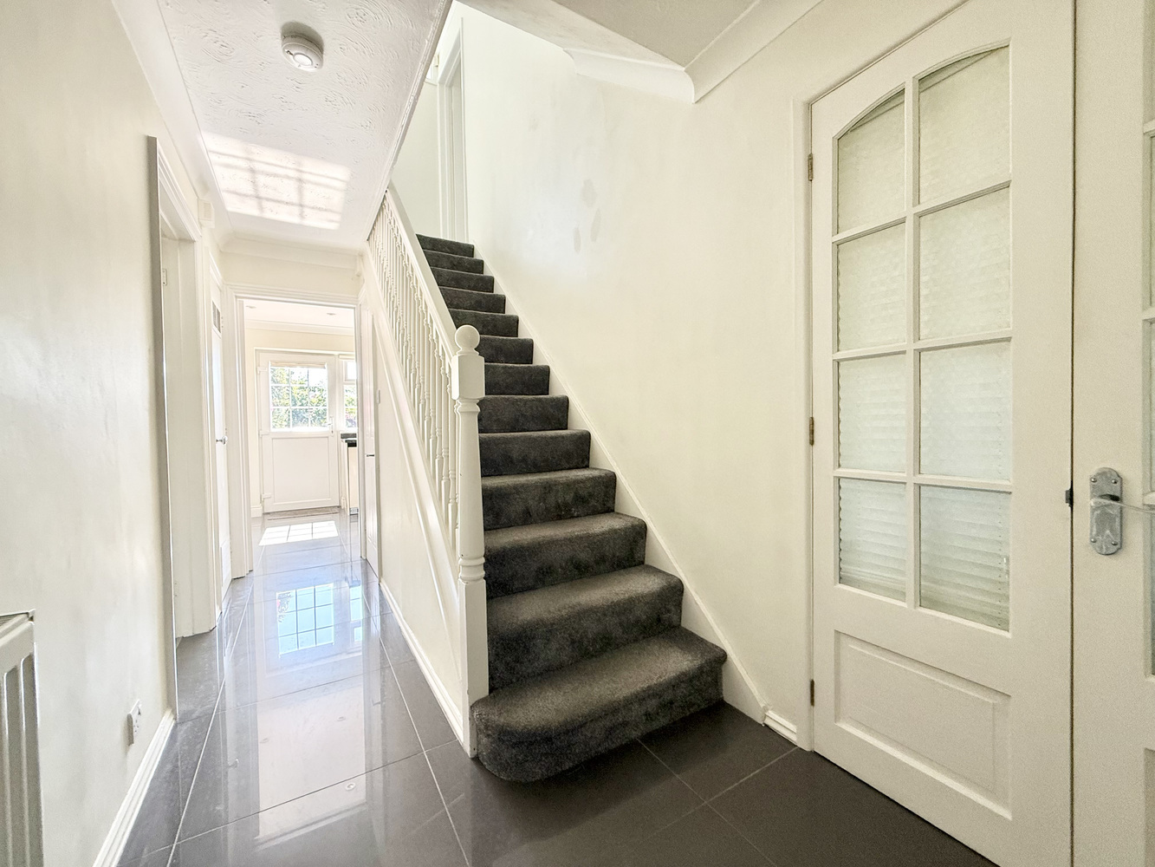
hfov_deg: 102.1
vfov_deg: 85.7
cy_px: 434
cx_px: 578
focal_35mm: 14
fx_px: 467
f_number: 2.2
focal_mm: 2.22
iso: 250
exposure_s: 1/99
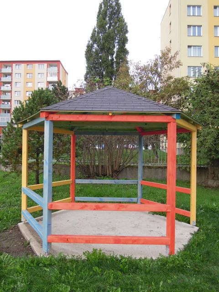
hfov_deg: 45.4
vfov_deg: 58.4
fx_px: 261
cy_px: 146
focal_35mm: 31
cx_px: 110
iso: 160
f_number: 3
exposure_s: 1/160
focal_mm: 5.5
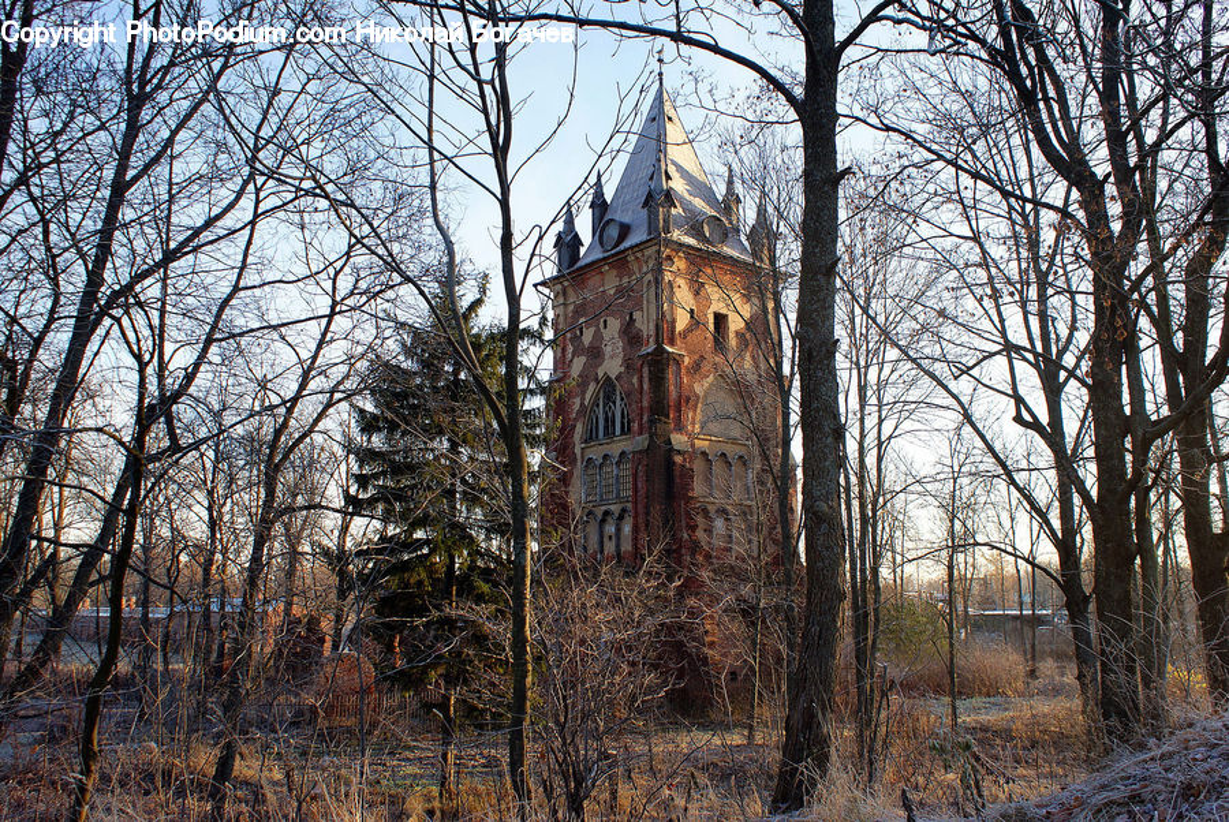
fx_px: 1025
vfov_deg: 43.7
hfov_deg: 61.9
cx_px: 614
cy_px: 411
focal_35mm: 30
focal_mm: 20
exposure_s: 1/60
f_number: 8
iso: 100
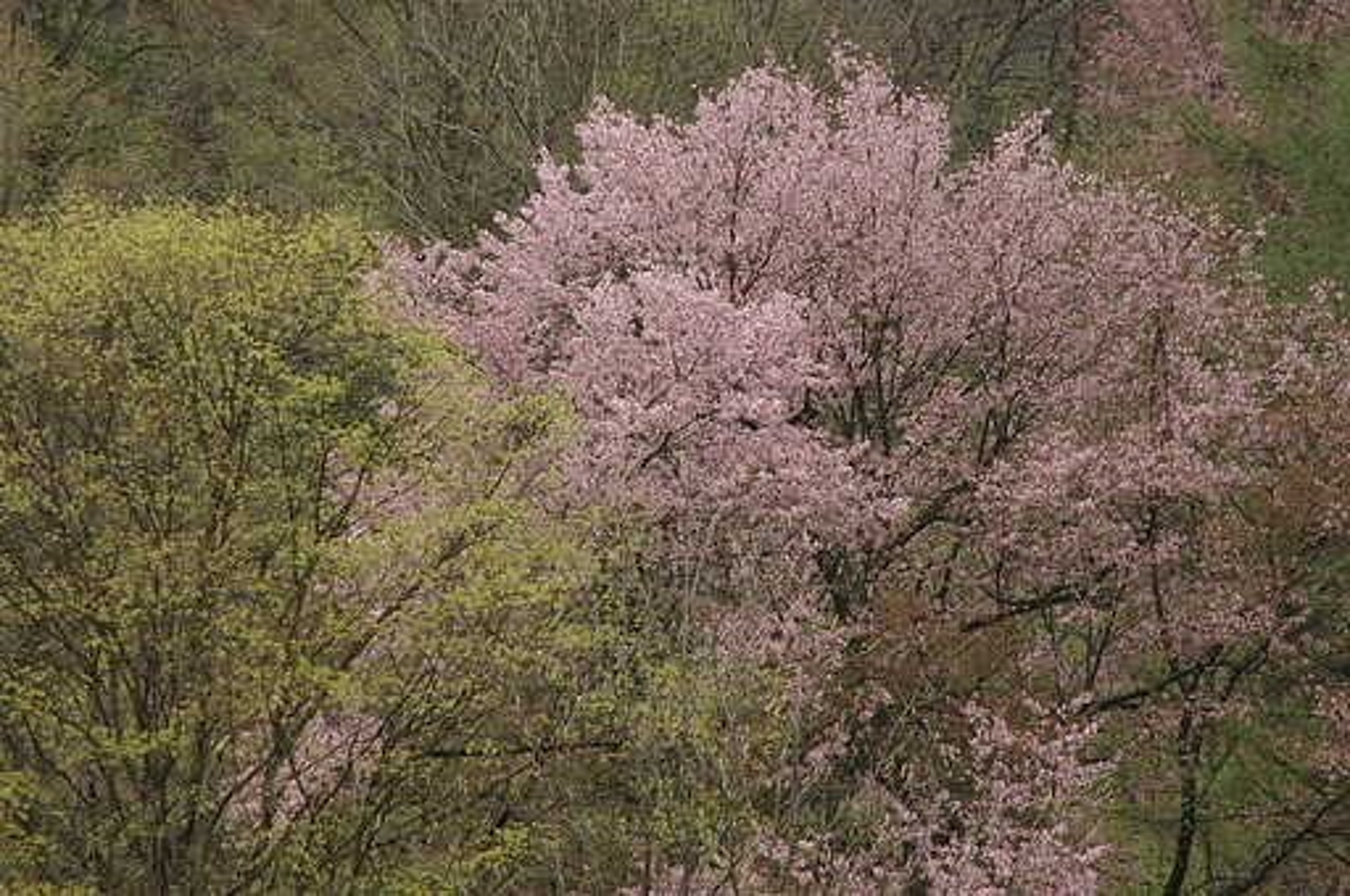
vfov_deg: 4.6
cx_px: 675
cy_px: 448
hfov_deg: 6.9
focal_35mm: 300
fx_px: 11236
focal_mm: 200
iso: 200
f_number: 11
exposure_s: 1/180
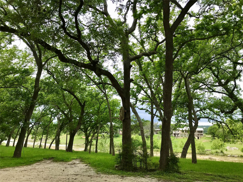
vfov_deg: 49.7
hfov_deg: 63.4
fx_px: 197
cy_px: 91
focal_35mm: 28
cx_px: 122
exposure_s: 1/1114
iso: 20
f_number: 1.8
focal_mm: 3.99
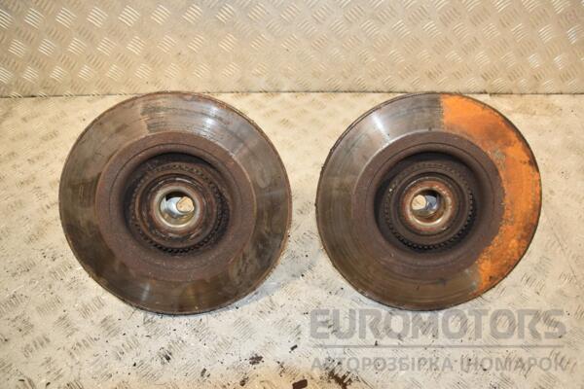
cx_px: 292
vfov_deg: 47.9
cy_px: 194
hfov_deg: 67.4
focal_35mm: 27
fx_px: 438
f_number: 5.6
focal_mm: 18
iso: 800
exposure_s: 1/200
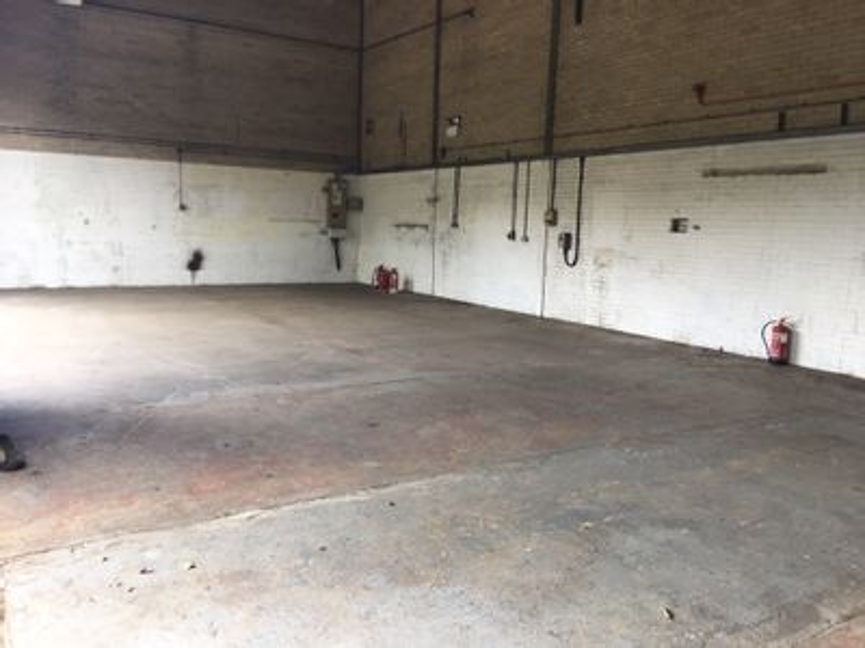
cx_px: 432
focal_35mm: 29
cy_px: 324
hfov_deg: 61.7
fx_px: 725
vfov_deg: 48.2
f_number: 2.2
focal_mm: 4.15
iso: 40
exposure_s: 1/100
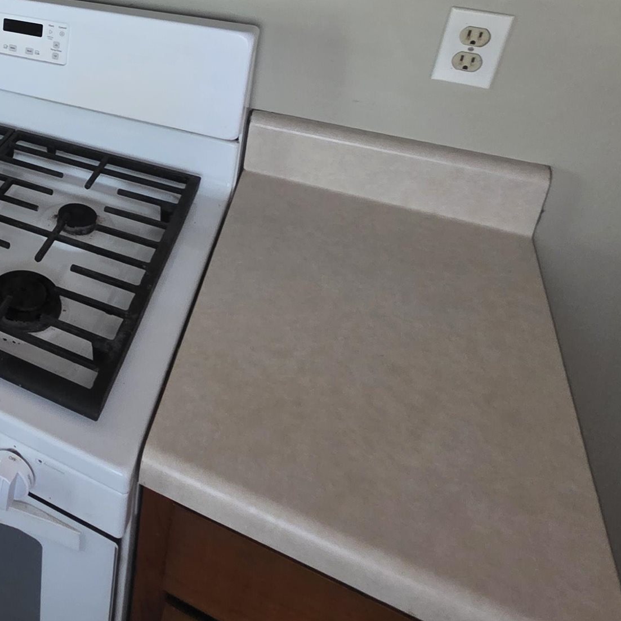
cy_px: 44
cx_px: -77
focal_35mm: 32
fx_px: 649
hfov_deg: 40.3
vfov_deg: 45.5
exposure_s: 1/60
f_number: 1.9
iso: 640
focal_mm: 2.2
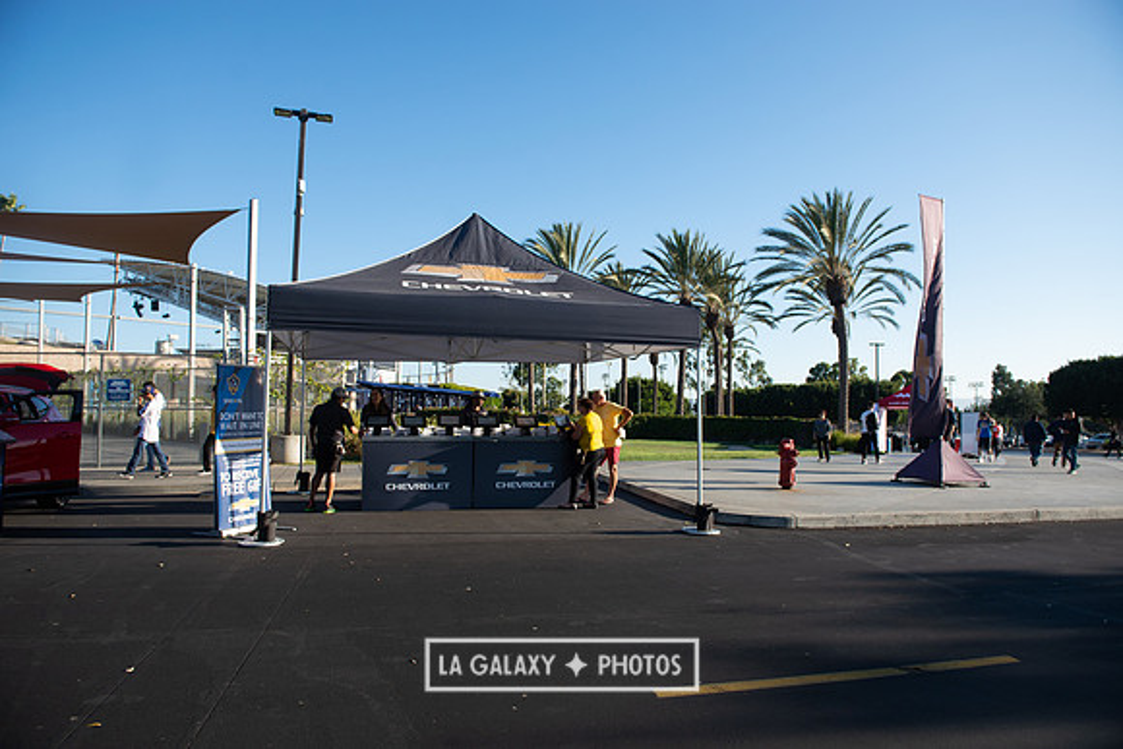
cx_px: 562
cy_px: 374
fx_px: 749
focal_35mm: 24
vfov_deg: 53.2
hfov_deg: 73.7
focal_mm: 24
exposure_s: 1/1000
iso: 200
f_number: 4.5
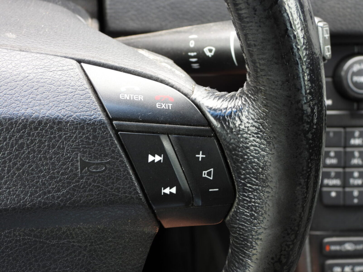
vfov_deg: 22.6
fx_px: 682
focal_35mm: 65
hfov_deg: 29.8
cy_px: 136
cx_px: 182
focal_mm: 11.7
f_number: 3.5
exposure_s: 1/30
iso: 125
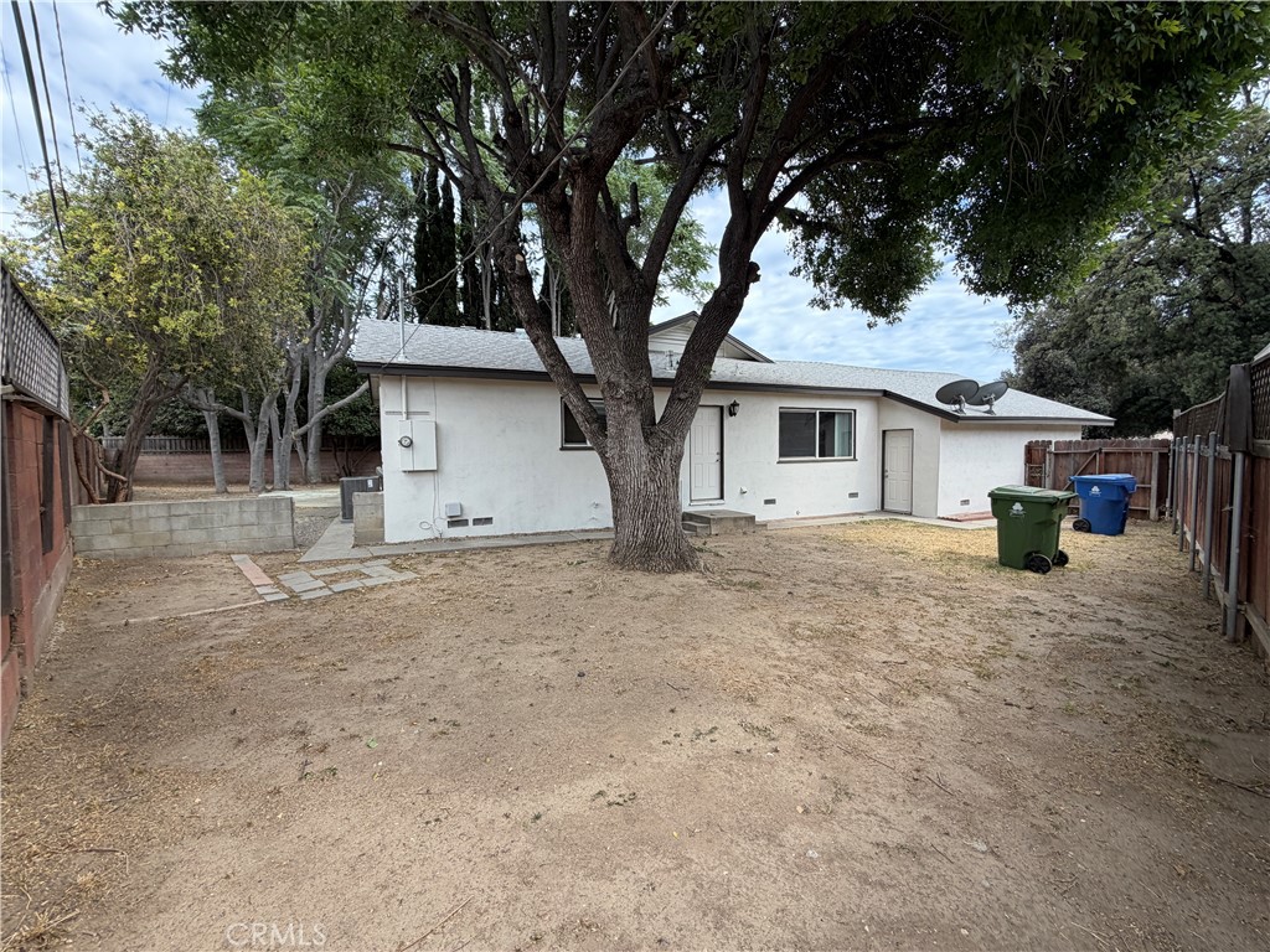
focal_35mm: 14
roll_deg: +0.1
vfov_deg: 85.7
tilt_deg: -0.7
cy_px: 476
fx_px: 514
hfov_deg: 102.1
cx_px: 635
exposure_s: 1/545
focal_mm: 2.22
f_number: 2.2
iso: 40
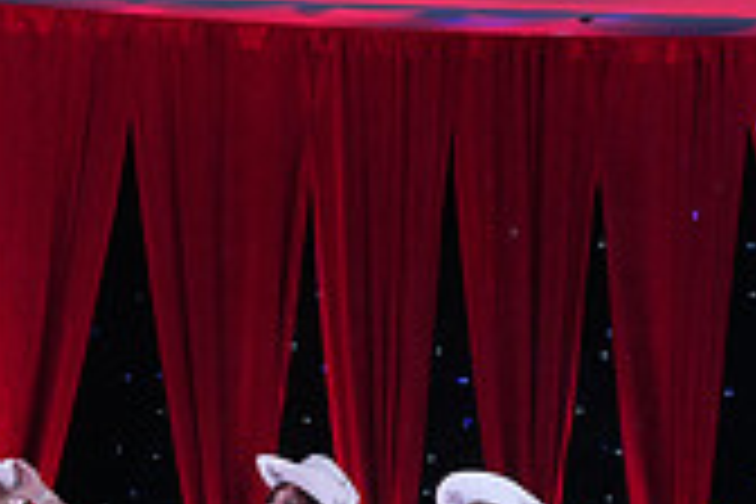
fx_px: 3339
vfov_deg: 8.4
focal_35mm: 159
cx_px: -513
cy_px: 754
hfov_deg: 12.1
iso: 2500
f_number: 5
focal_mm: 46
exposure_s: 1/250
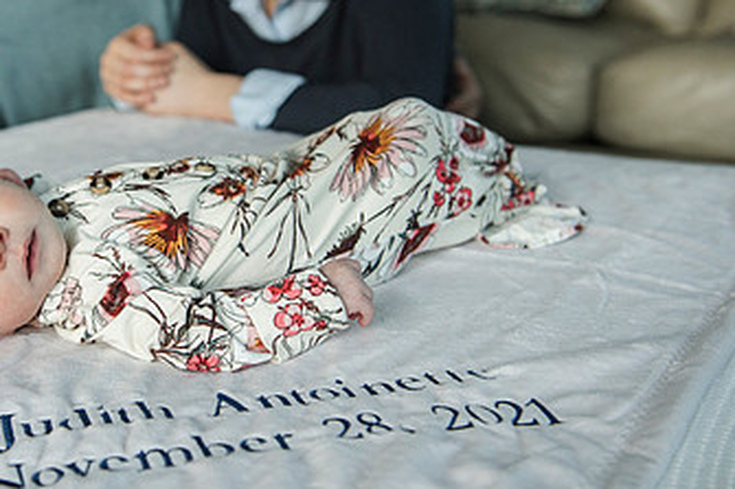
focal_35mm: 60
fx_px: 1224
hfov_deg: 32.7
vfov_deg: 22.5
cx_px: 168
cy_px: 145
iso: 2000
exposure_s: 1/500
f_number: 3.5
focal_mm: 34
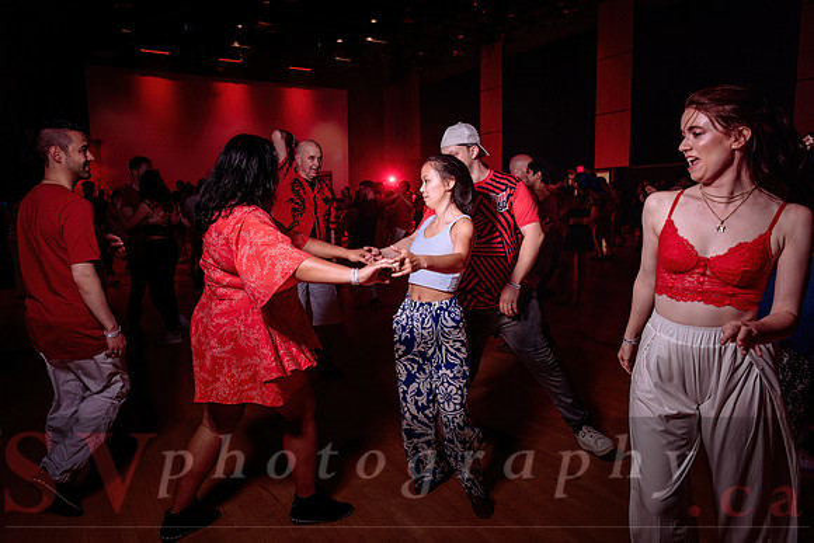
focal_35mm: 24
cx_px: 407
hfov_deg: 73.7
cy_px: 272
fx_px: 543
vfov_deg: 53.2
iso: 1000
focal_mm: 24
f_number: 3.2
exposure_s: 1/80
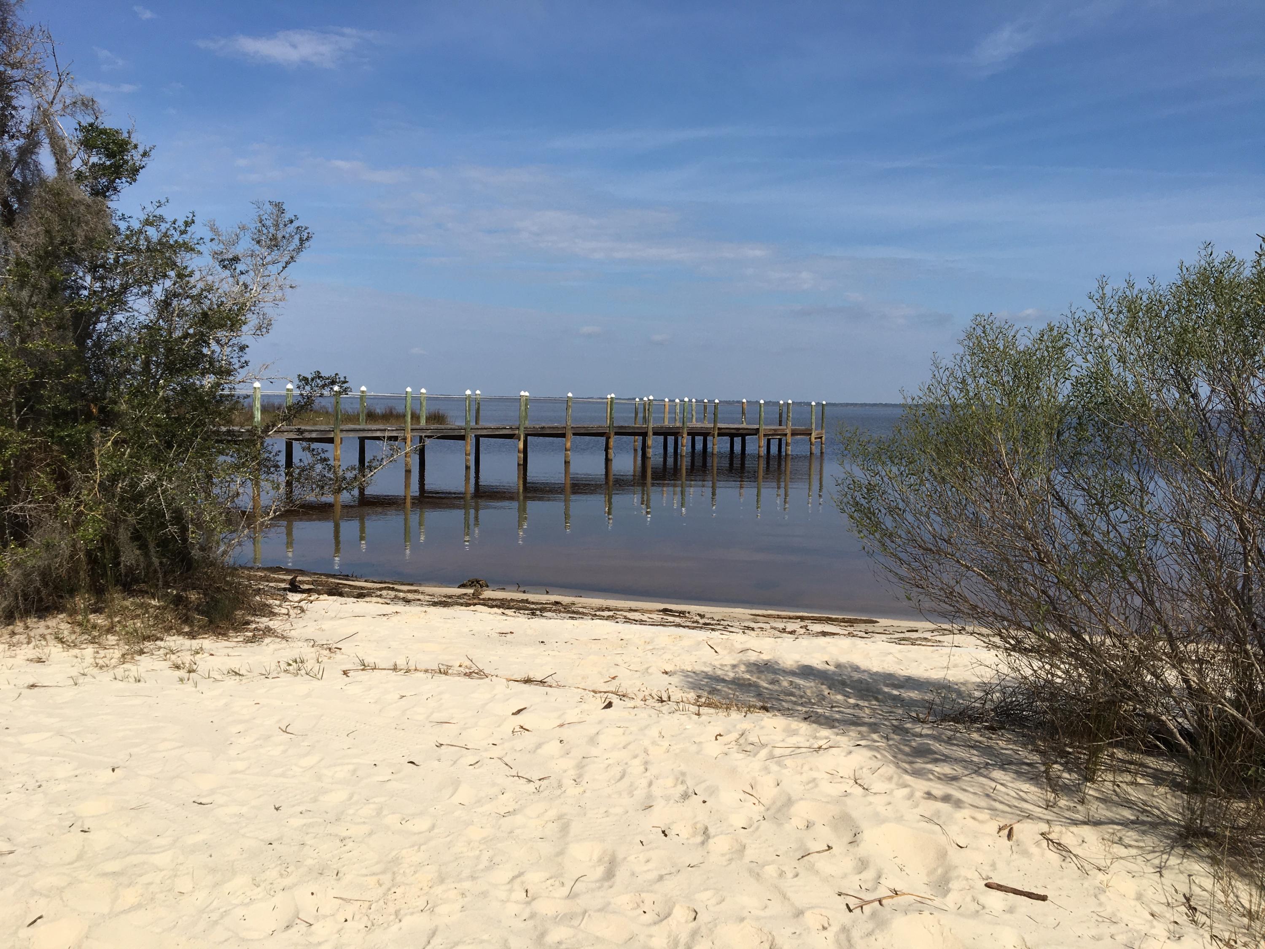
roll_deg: -0.8
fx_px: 1060
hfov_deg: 61.7
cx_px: 632
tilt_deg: -3.7
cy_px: 474
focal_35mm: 29
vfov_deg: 48.2
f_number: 2.2
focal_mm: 4.15
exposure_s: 1/3205
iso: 25
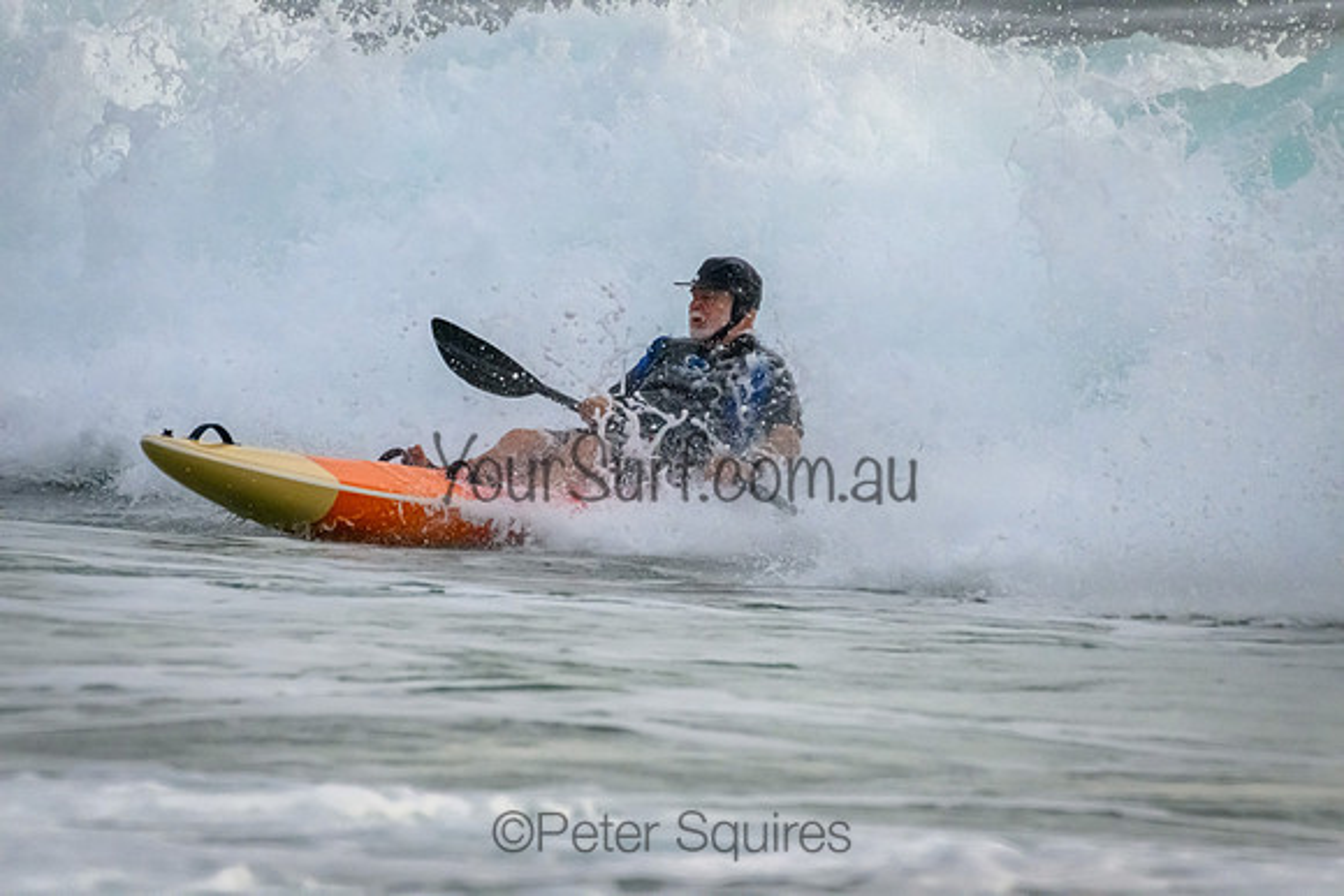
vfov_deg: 1.4
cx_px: 672
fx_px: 37340
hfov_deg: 2.1
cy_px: 448
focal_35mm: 1000
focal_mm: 1000
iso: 8000
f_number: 11
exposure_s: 1/4000
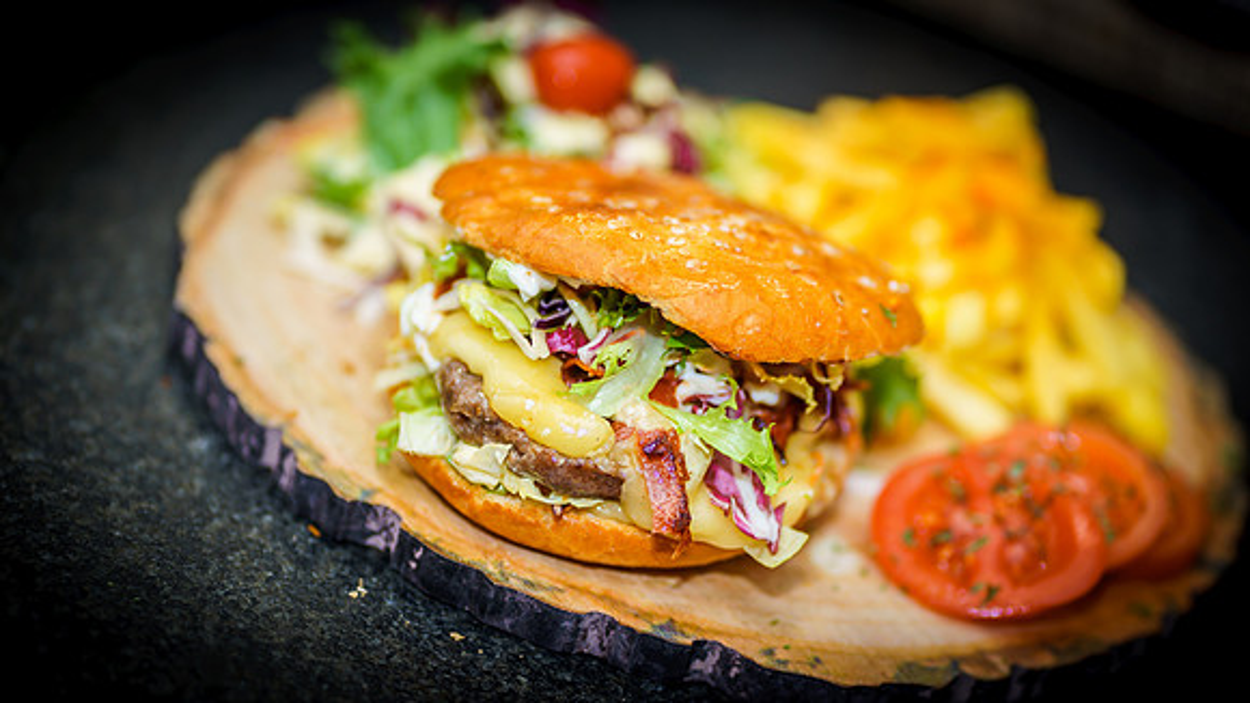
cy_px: 384
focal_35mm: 89
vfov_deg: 13.5
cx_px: 622
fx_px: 2965
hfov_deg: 23.8
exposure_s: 1/80
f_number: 1.8
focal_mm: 85
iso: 100
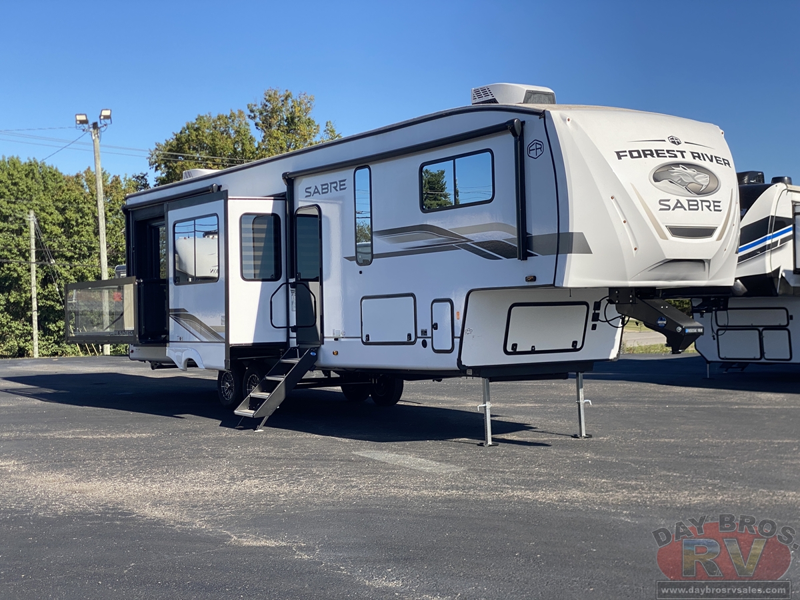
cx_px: 400
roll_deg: +0.0
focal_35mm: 52
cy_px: 300
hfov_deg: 36.8
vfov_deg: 28.0
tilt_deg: -1.1
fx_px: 1202
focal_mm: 6
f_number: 2
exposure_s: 1/1332
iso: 20
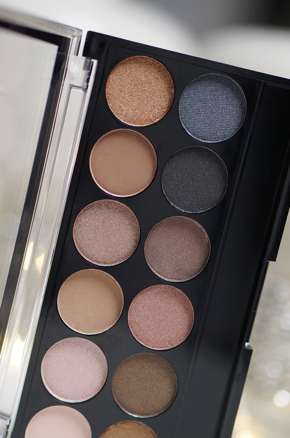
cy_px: 258
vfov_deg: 21.7
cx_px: 125
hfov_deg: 14.5
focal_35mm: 94
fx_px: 1139
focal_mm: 50
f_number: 1.8
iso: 800
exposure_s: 1/800
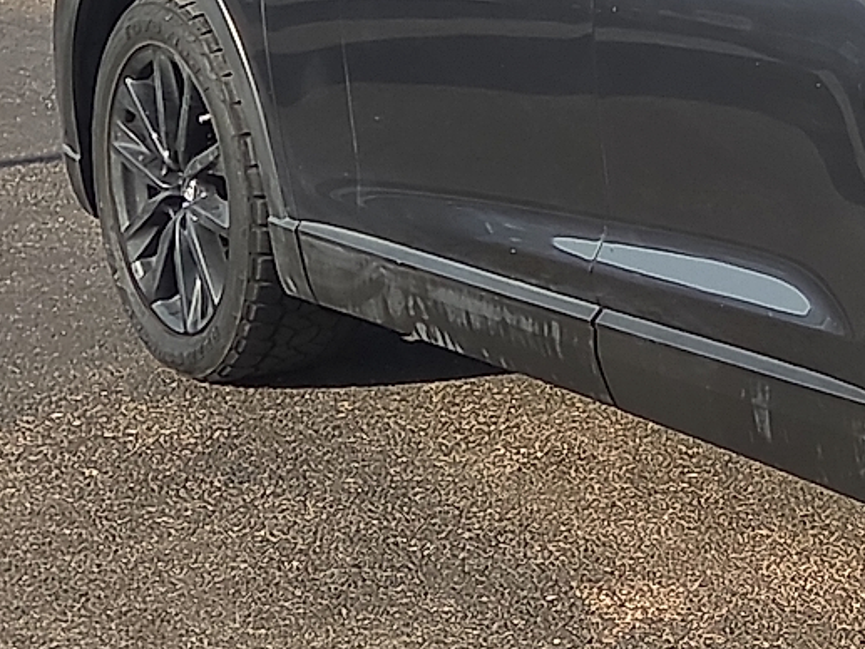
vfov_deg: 11.4
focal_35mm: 130
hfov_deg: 14.1
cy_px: 100
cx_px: 1322
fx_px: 3249
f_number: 1.8
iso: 25
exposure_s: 1/1250
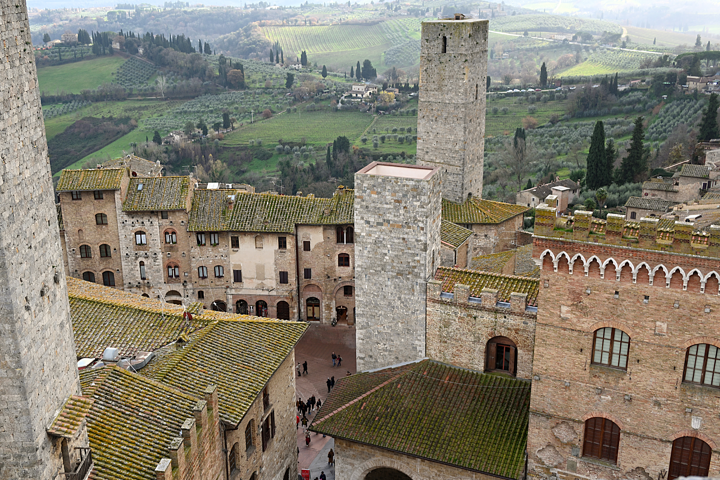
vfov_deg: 36.2
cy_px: 240
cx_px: 360
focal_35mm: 37
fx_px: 735
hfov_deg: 52.2
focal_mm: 24.5
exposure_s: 1/125
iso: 100
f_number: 5.6
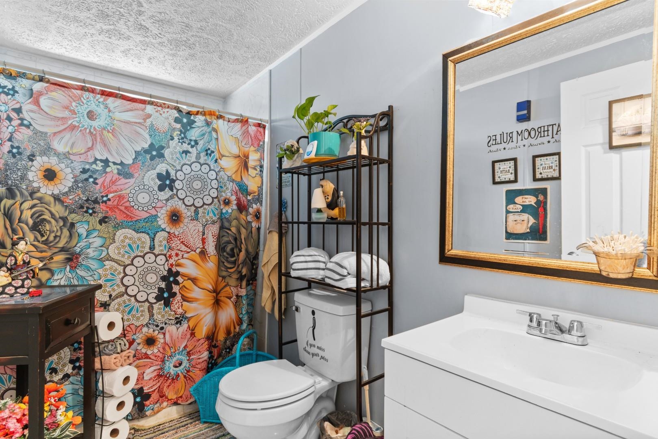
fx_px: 329
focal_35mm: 18
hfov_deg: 90.0
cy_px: 220
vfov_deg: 67.4
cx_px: 329
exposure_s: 1.3
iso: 100
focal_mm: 12
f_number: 4.8
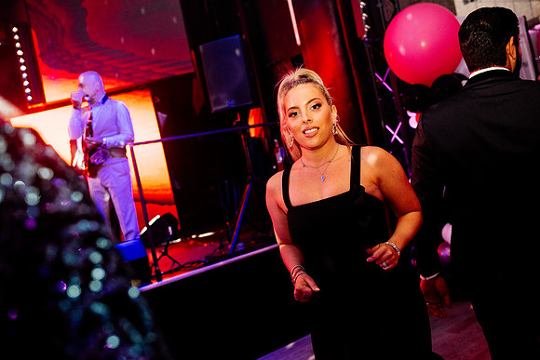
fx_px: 525
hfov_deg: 54.4
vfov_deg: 37.9
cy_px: 180
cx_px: 270
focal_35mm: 35
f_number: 2.8
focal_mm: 35
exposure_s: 1/200
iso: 2000
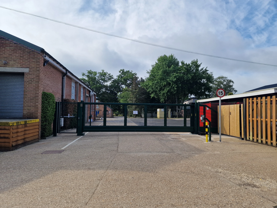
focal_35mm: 23
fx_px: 184
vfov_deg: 58.9
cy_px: 104
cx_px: 138
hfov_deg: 73.9
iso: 50
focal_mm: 6.4
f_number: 1.8
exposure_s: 1/906
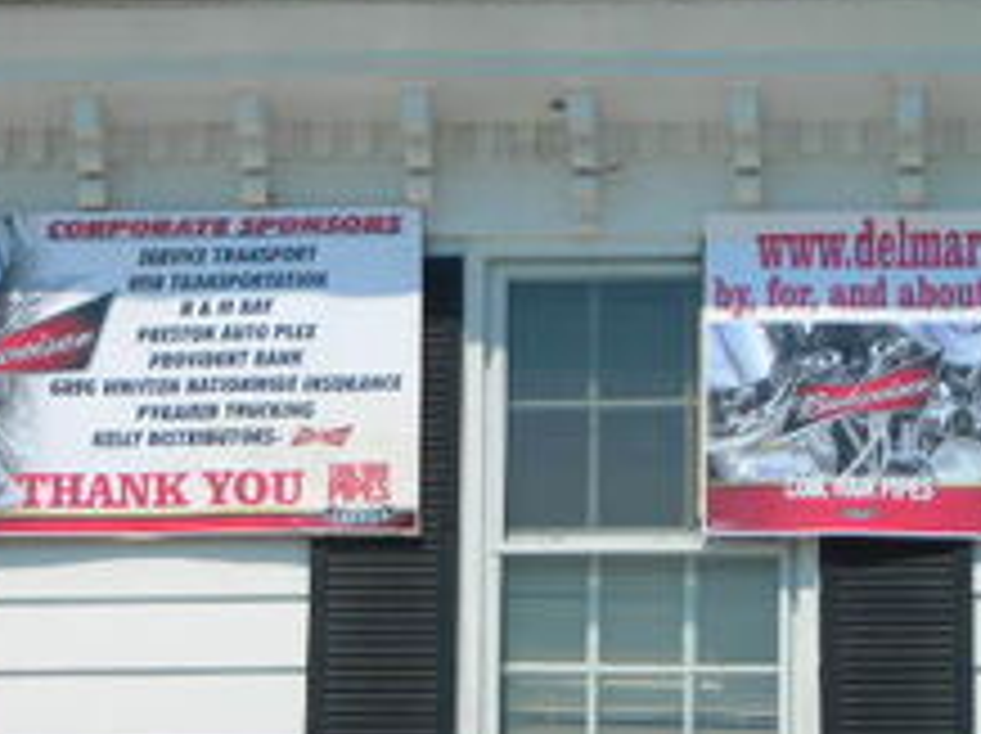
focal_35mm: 213
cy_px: 324
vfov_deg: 7.0
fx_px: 6030
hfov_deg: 9.3
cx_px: 112
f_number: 5.3
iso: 50
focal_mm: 19.2
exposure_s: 1/476
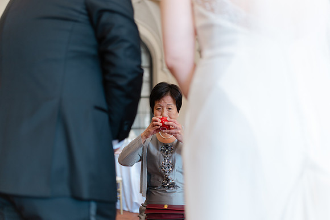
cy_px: 110
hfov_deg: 54.4
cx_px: 165
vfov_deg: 37.9
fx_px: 321
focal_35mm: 35
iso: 200
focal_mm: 35
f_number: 1.4
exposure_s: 1/125
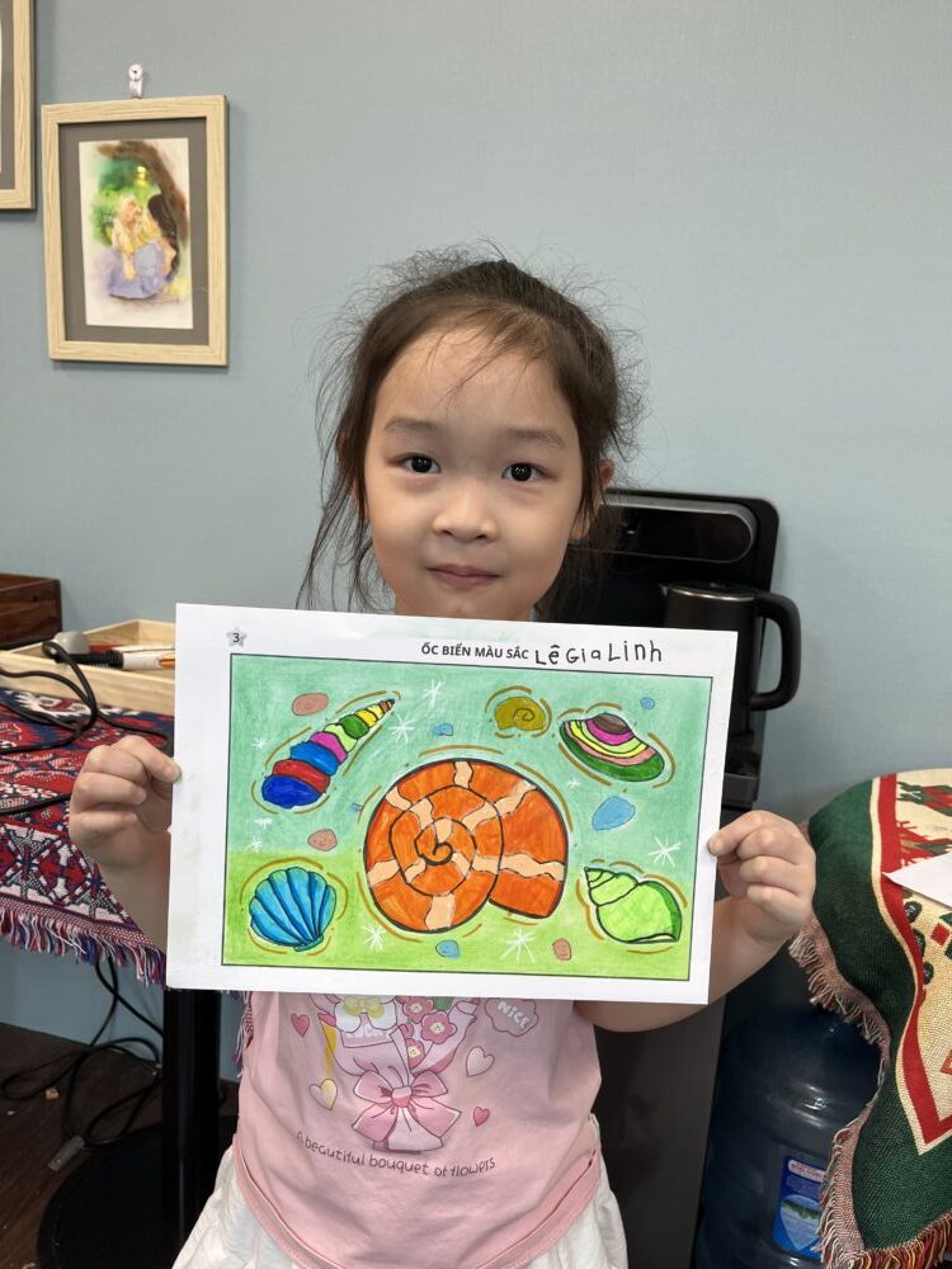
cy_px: 634
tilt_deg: -12.6
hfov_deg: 53.1
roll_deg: -2.4
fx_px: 953
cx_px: 476
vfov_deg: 67.3
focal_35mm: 26
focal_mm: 5.1
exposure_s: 1/100
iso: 64
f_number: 1.6
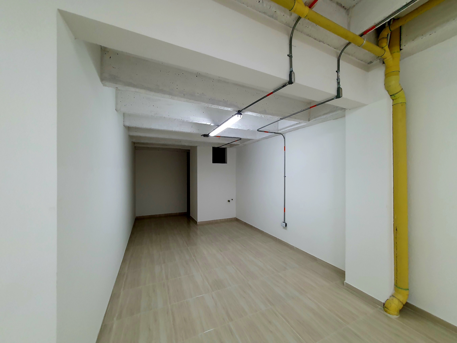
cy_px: 172
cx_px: 228
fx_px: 172
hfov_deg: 106.2
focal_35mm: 13
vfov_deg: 89.9
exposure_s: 1/60.2
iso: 160
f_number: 2.2
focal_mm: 1.8
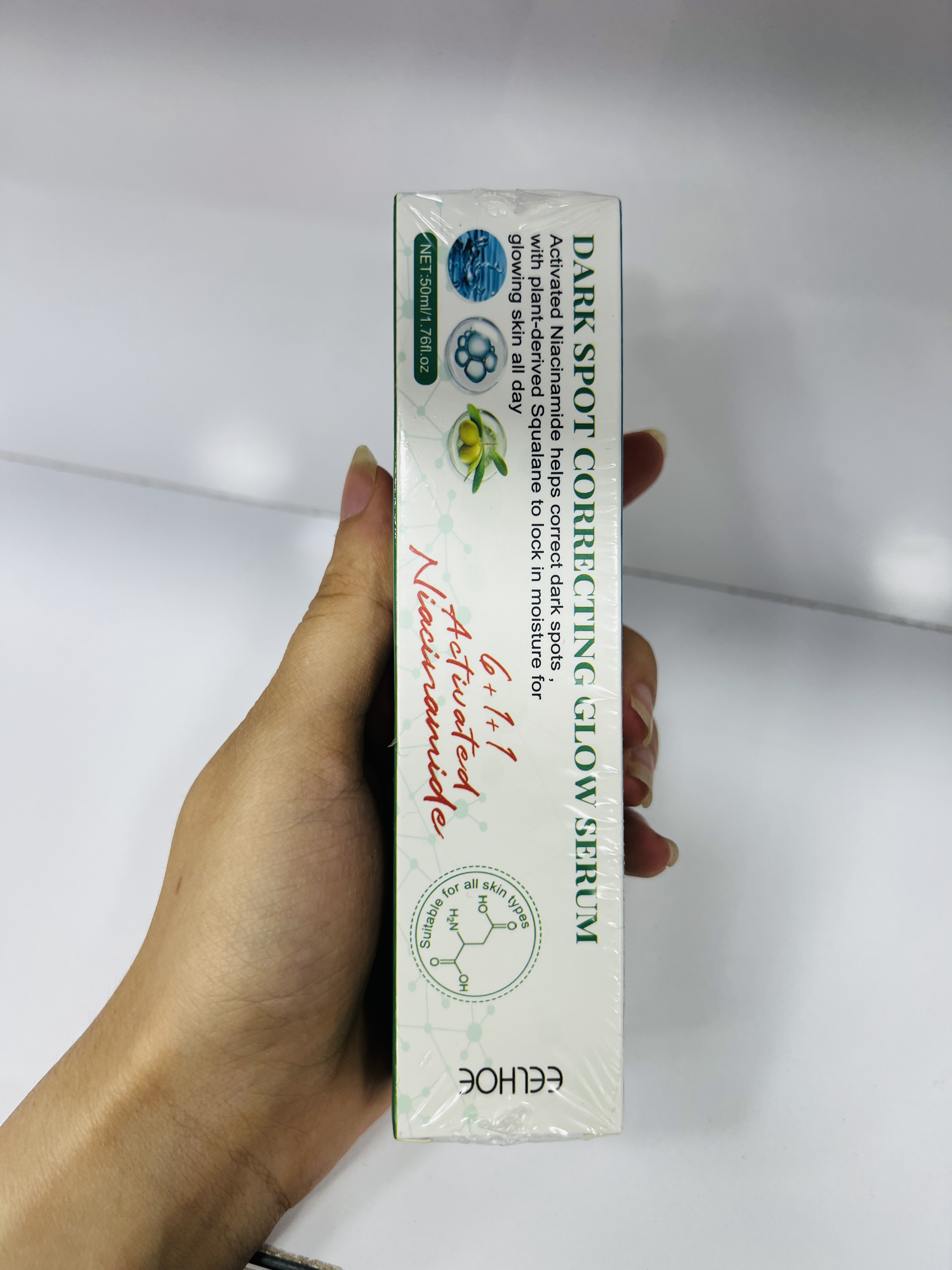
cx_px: 476
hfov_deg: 53.1
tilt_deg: -46.8
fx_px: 953
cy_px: 635
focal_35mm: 26
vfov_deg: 67.3
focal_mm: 5.7
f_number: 1.5
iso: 40
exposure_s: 1/251
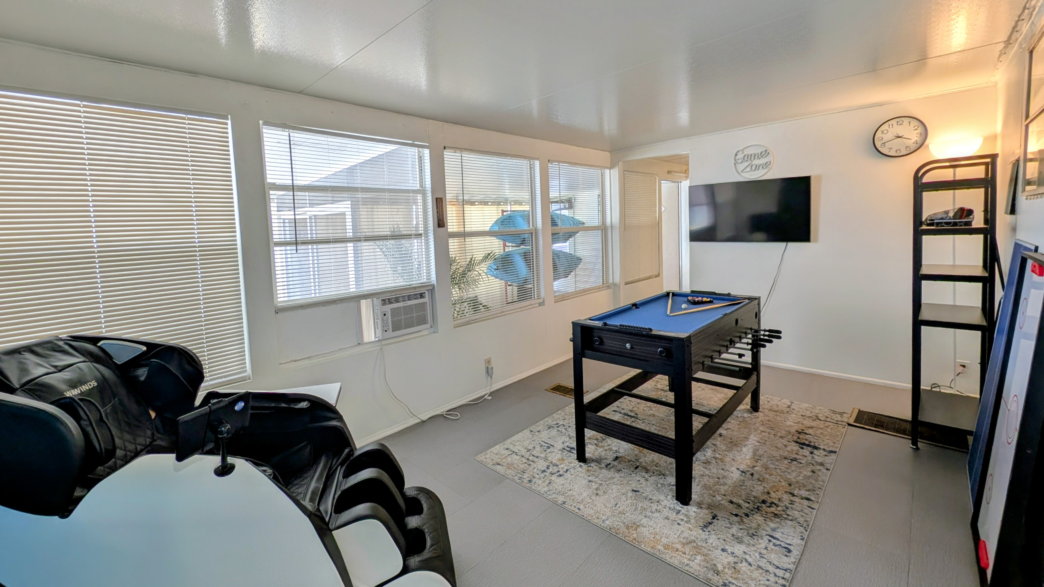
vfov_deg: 73.9
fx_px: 388
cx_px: 488
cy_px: 253
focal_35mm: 14
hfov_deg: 106.7
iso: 48
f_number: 1.95
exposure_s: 1/60
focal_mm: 2.23
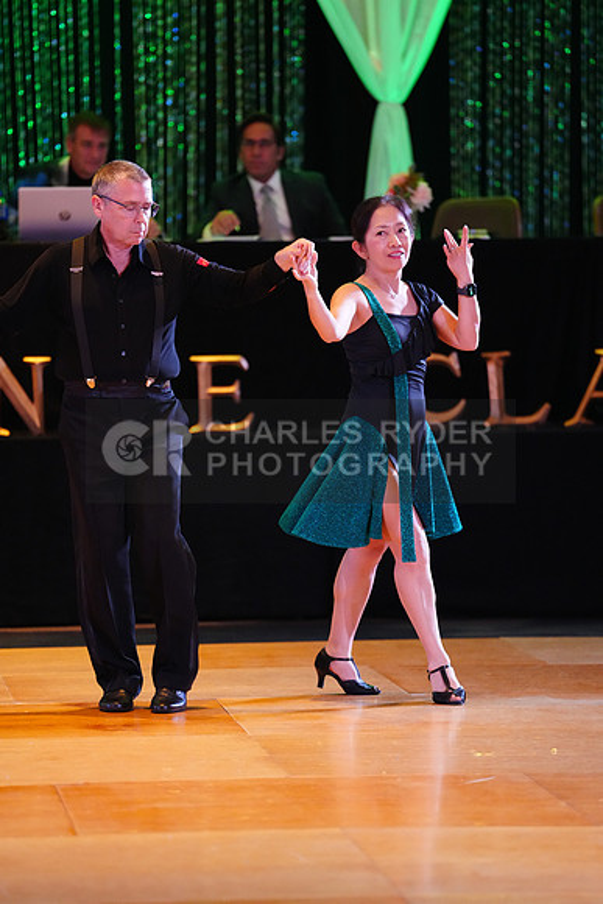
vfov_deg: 10.3
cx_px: 302
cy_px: 452
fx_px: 5022
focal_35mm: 200
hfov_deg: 6.9
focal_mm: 200
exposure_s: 1/320
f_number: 2.8
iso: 5000
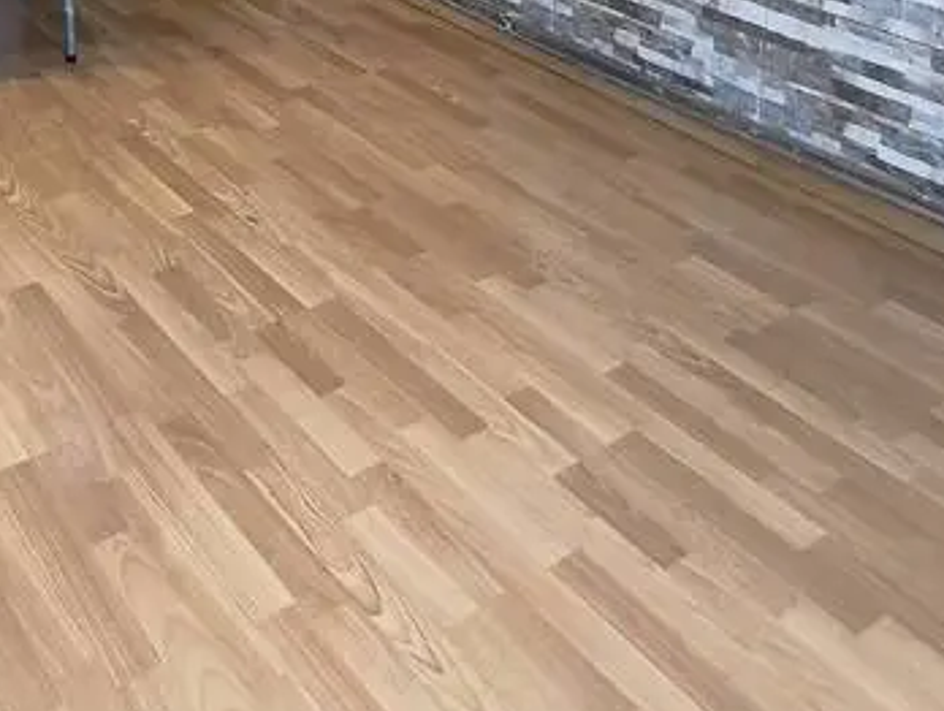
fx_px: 1174
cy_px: -274
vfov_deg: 26.8
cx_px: 222
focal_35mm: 43
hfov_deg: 42.3
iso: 160
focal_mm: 1.65
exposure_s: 1/50
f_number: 2.2
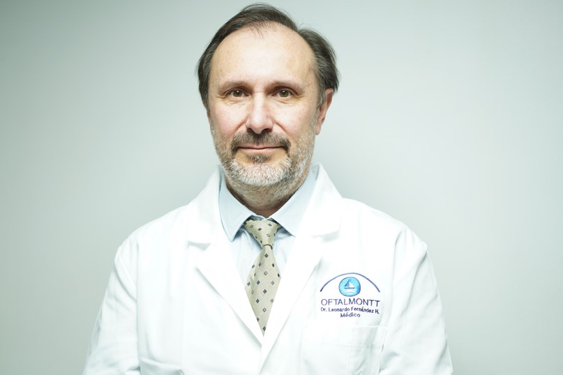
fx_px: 1173
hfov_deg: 27.0
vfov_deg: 18.2
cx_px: 282
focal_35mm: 75
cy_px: 188
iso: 250
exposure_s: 1/125
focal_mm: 50
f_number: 1.8
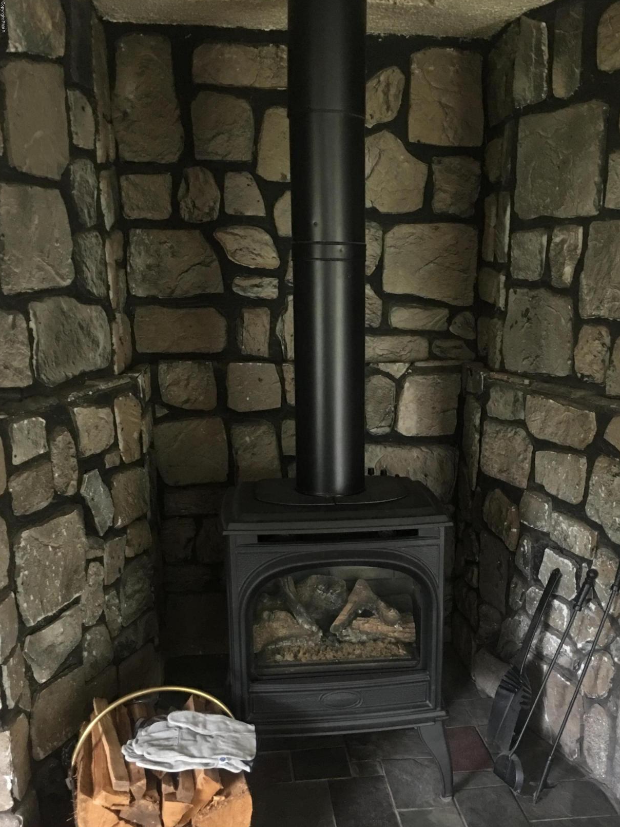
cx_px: 364
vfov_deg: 51.0
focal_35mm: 36
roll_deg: -1.0
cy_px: 499
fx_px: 860
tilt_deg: -15.4
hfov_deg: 39.5
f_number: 2.2
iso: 80
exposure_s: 1/4
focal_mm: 4.15
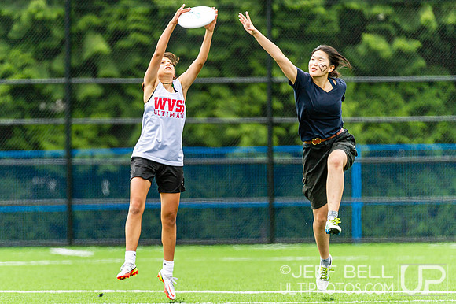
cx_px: 184
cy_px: 185
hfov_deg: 3.5
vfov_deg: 2.3
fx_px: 7502
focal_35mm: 593
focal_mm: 400
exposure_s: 1/1000
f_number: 4
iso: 360
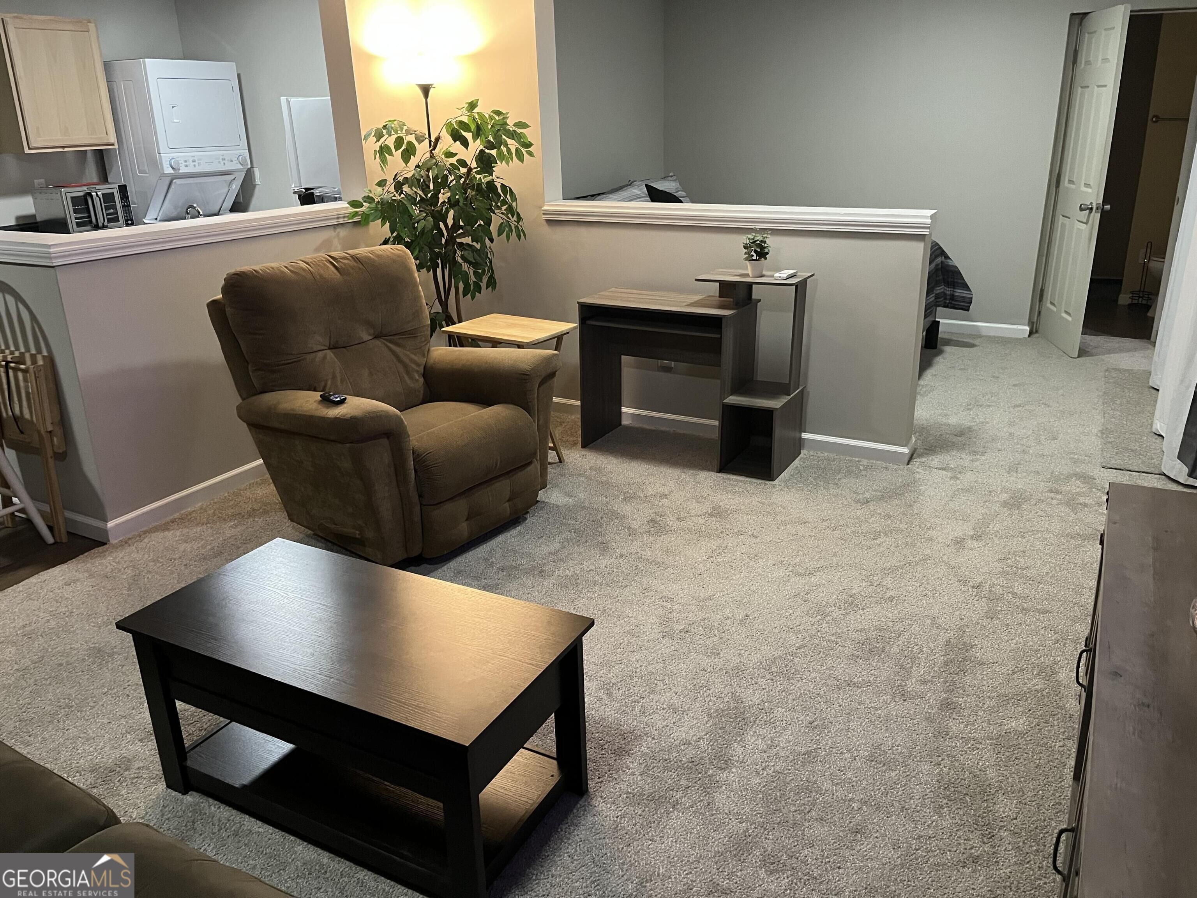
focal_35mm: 26
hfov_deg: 67.3
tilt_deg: -19.9
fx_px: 899
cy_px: 449
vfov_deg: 53.1
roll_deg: +1.4
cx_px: 598
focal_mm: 5.1
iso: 500
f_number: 1.6
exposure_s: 1/40
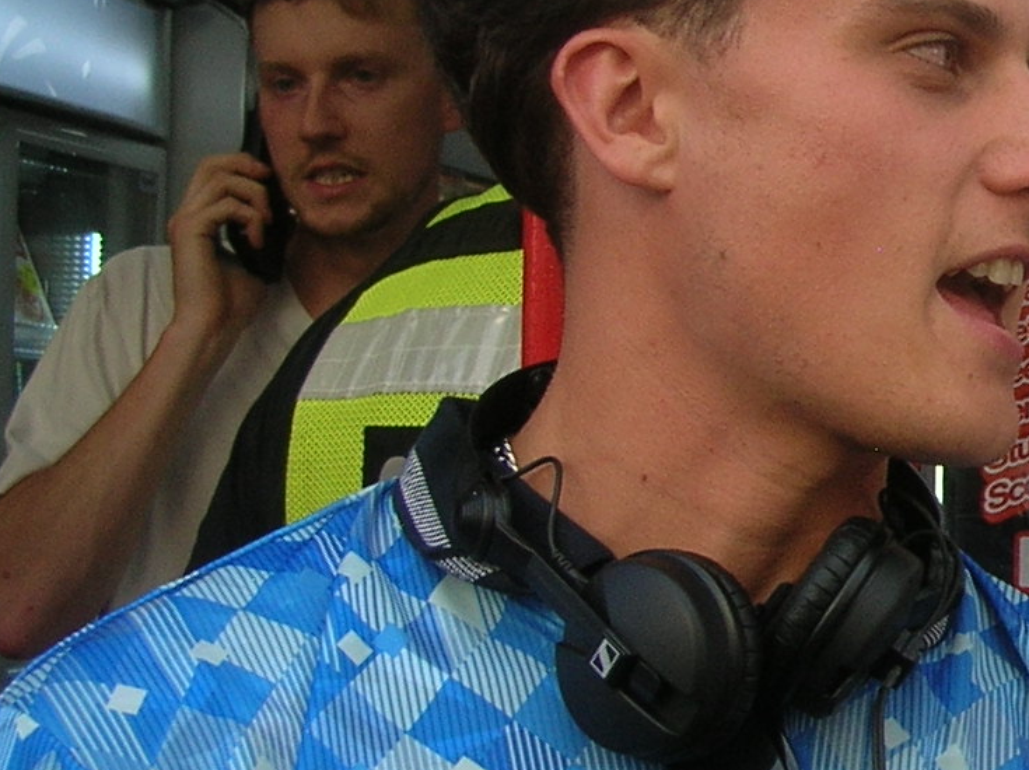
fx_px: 3327
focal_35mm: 112
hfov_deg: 16.0
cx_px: 1567
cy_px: 377
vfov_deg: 13.2
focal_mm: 6
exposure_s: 1/170
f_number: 2.7
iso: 50
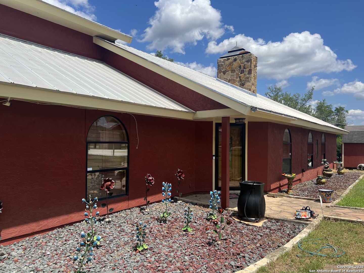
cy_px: 136
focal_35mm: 26
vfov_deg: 53.1
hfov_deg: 67.3
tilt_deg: +0.3
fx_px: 273
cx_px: 182
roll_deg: -0.5
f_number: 1.5
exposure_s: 1/4444
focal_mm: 5.7
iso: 50
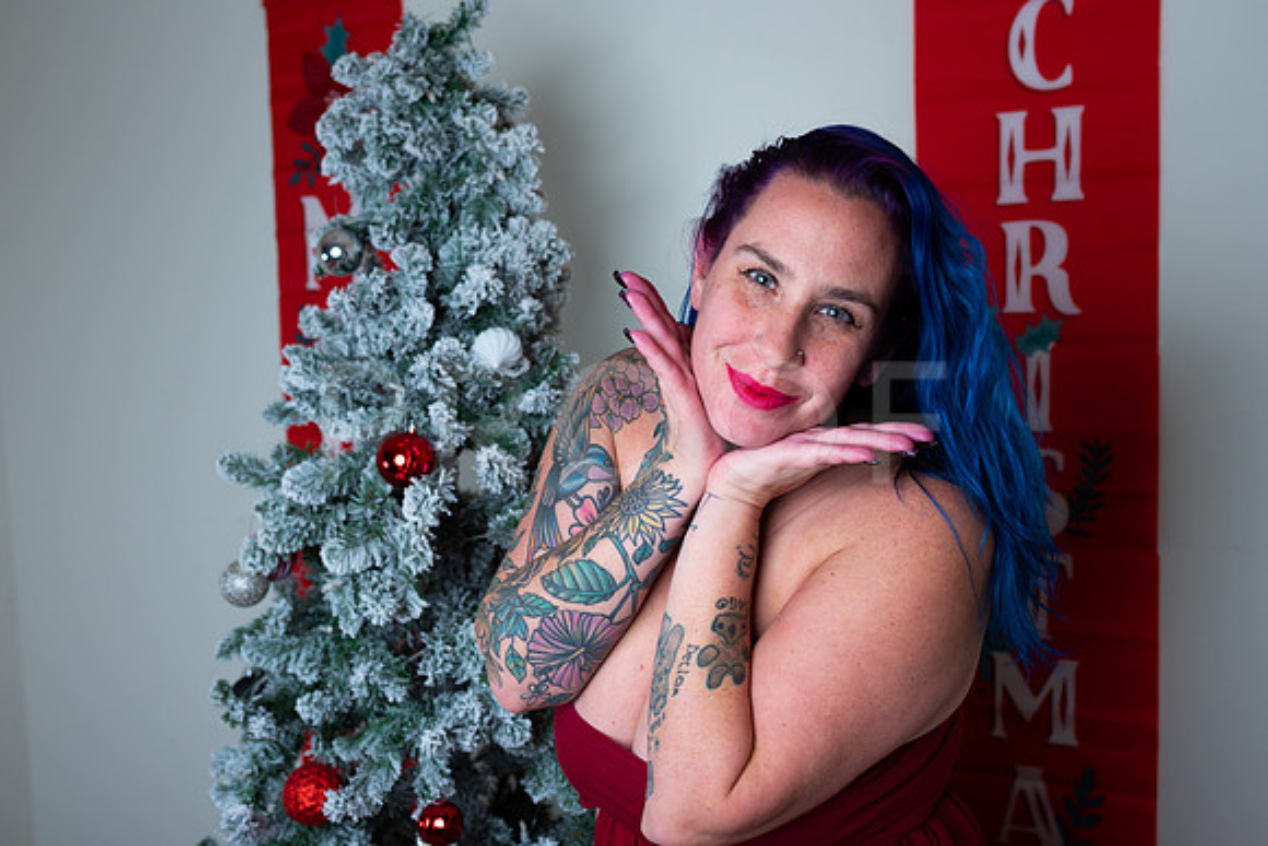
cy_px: 423
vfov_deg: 37.9
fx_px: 1233
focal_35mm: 35
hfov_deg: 54.4
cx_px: 634
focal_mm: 35
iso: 100
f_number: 4.5
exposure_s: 1/800
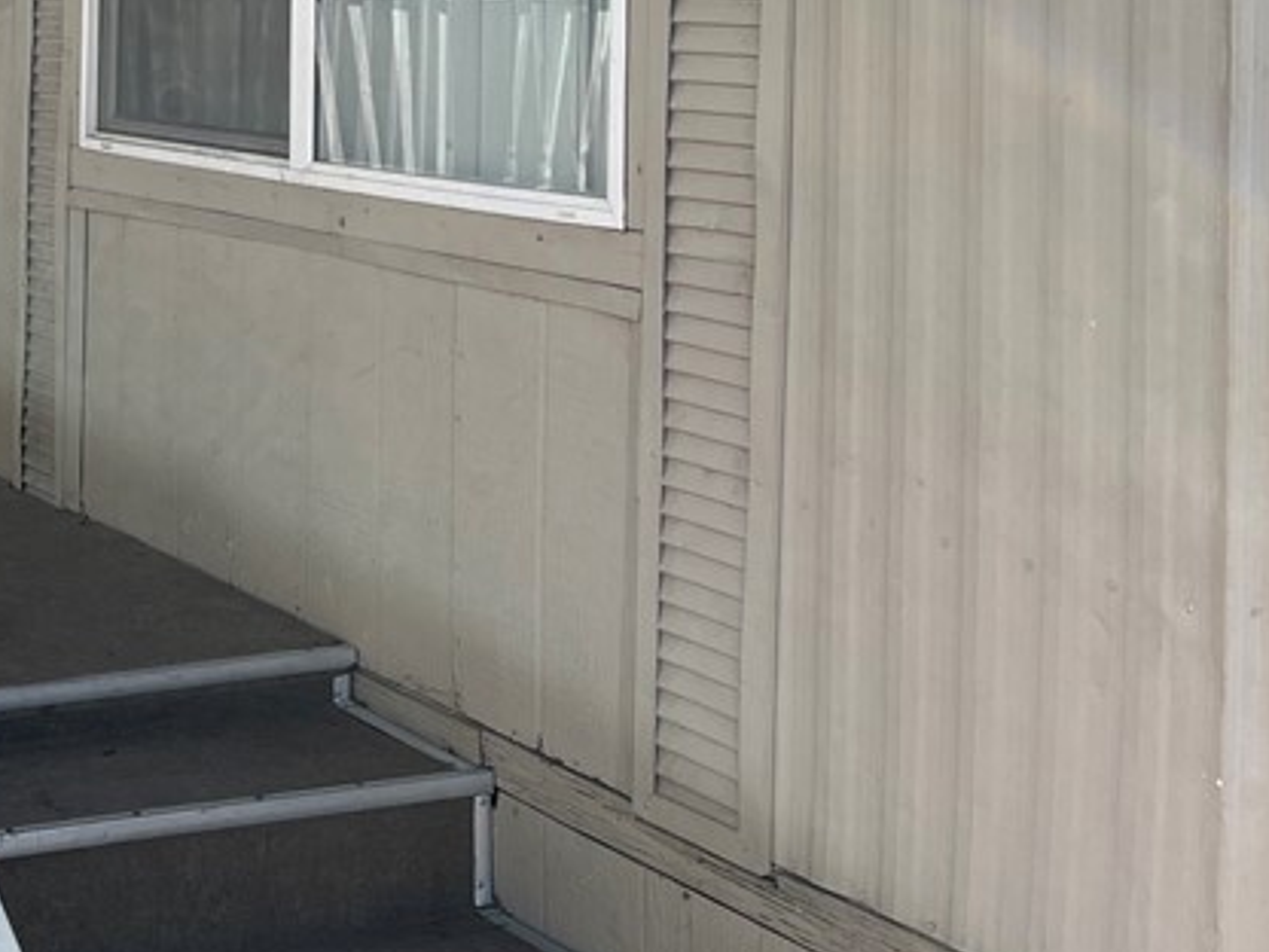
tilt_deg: -1.3
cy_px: -3
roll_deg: -0.4
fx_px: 2346
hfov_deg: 27.9
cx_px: -92
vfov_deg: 22.1
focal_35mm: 64
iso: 50
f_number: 1.6
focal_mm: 5.1
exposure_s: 1/1009
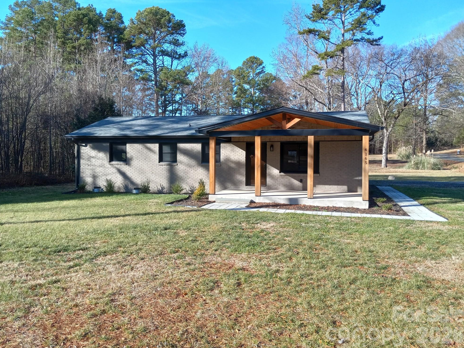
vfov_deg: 49.7
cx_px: 227
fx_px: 375
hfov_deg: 63.4
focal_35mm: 28
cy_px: 171
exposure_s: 1/686
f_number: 1.8
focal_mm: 3.94
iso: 40
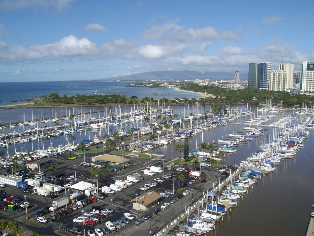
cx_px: 157
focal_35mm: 36
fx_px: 327
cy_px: 118
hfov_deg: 51.4
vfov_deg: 39.7
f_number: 4.8
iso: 80
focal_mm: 6
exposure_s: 1/1000
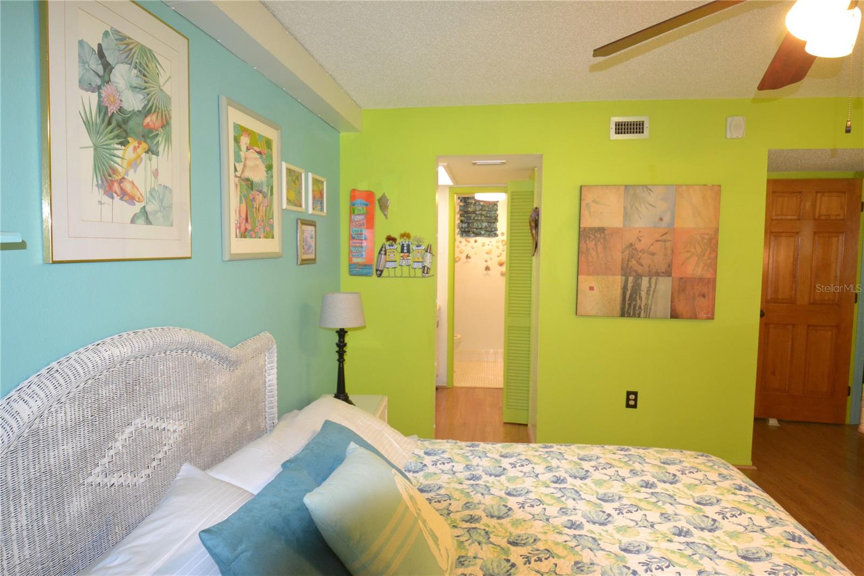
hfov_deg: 81.2
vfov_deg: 59.5
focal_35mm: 21
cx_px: 432
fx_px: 504
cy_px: 288
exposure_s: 1/60
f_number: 4
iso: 1600
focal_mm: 14
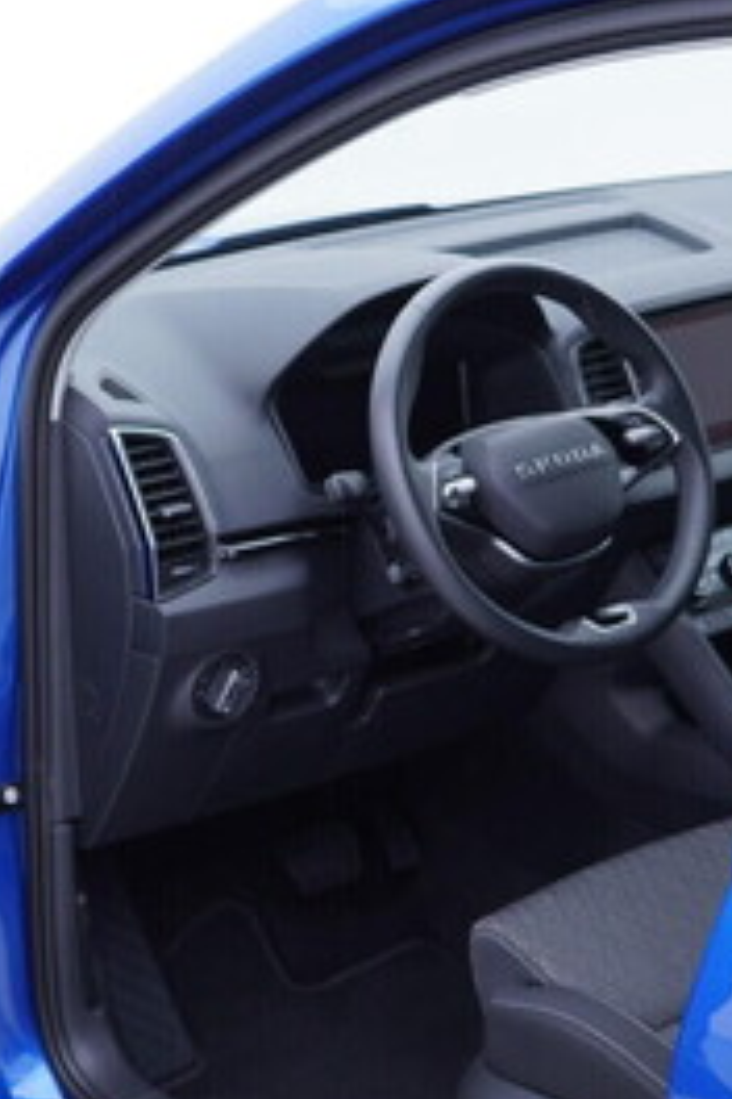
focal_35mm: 75
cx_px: 270
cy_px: 747
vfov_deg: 26.8
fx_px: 2287
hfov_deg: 18.2
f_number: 2.8
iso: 125
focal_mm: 24
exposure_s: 1/40
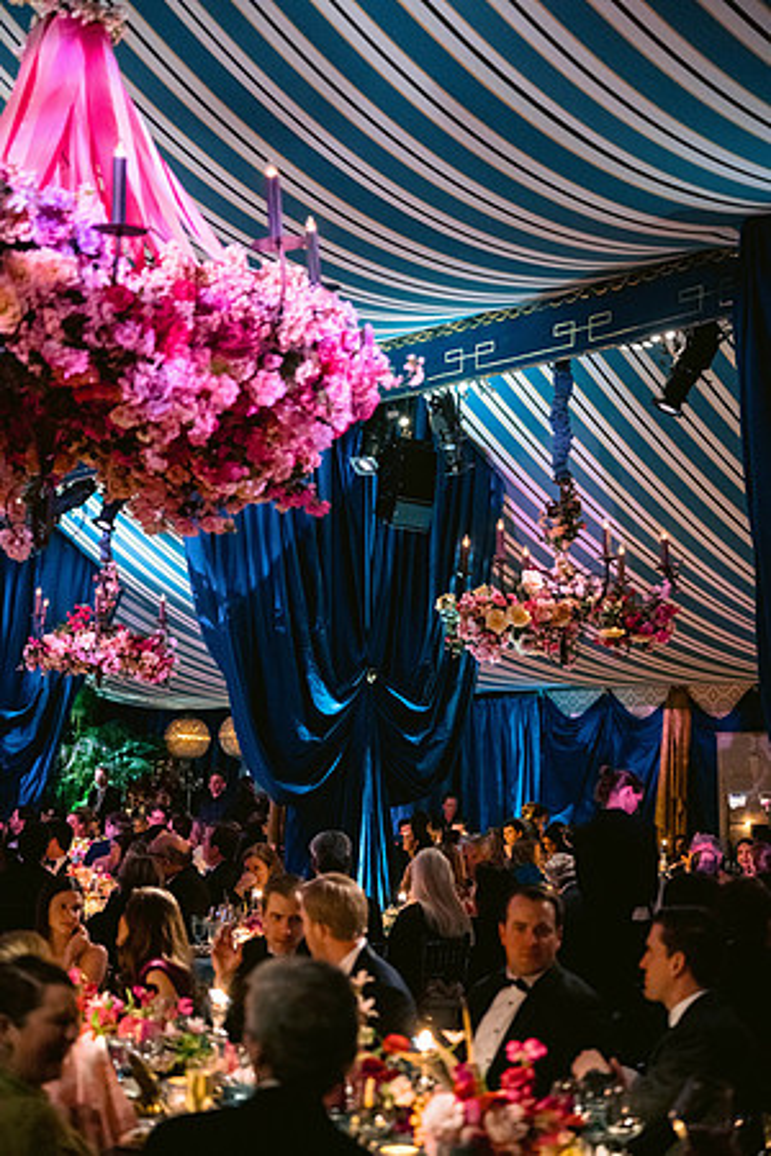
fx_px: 1606
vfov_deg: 39.6
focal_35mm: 50
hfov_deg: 27.0
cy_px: 578
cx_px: 386
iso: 3200
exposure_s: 1/80
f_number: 2
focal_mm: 50
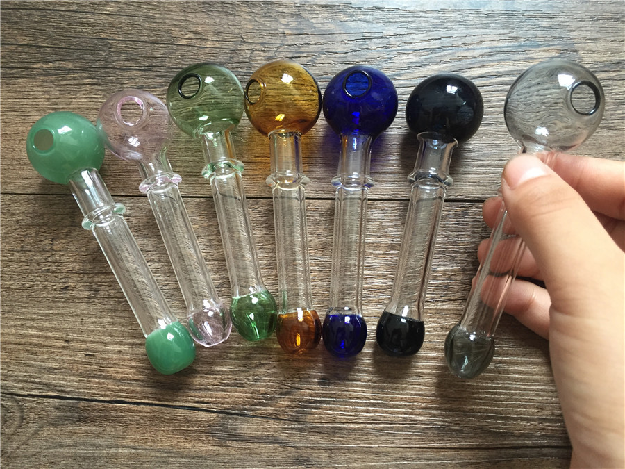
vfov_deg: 48.2
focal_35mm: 29
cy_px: 234
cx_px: 312
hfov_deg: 61.7
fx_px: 524
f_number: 2.2
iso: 80
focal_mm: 4.15
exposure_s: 1/33
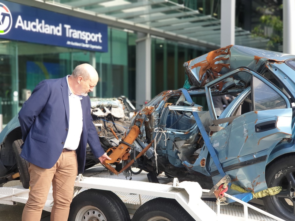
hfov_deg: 36.8
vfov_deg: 28.0
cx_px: 148
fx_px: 443
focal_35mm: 52
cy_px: 110
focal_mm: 6
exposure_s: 1/100
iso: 100
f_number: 2.4
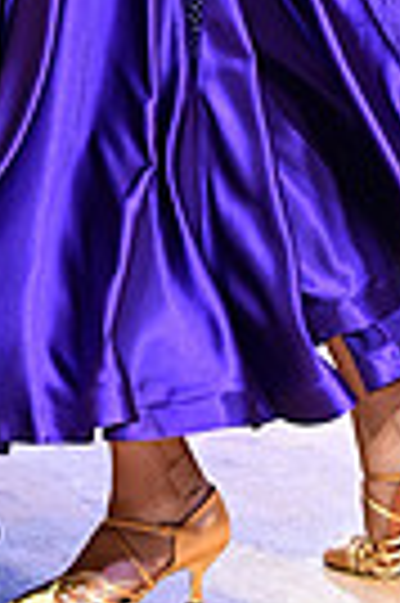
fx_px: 5948
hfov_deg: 3.9
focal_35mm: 356
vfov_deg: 5.7
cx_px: 220
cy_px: -328
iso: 2000
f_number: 2.8
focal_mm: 82
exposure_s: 1/500
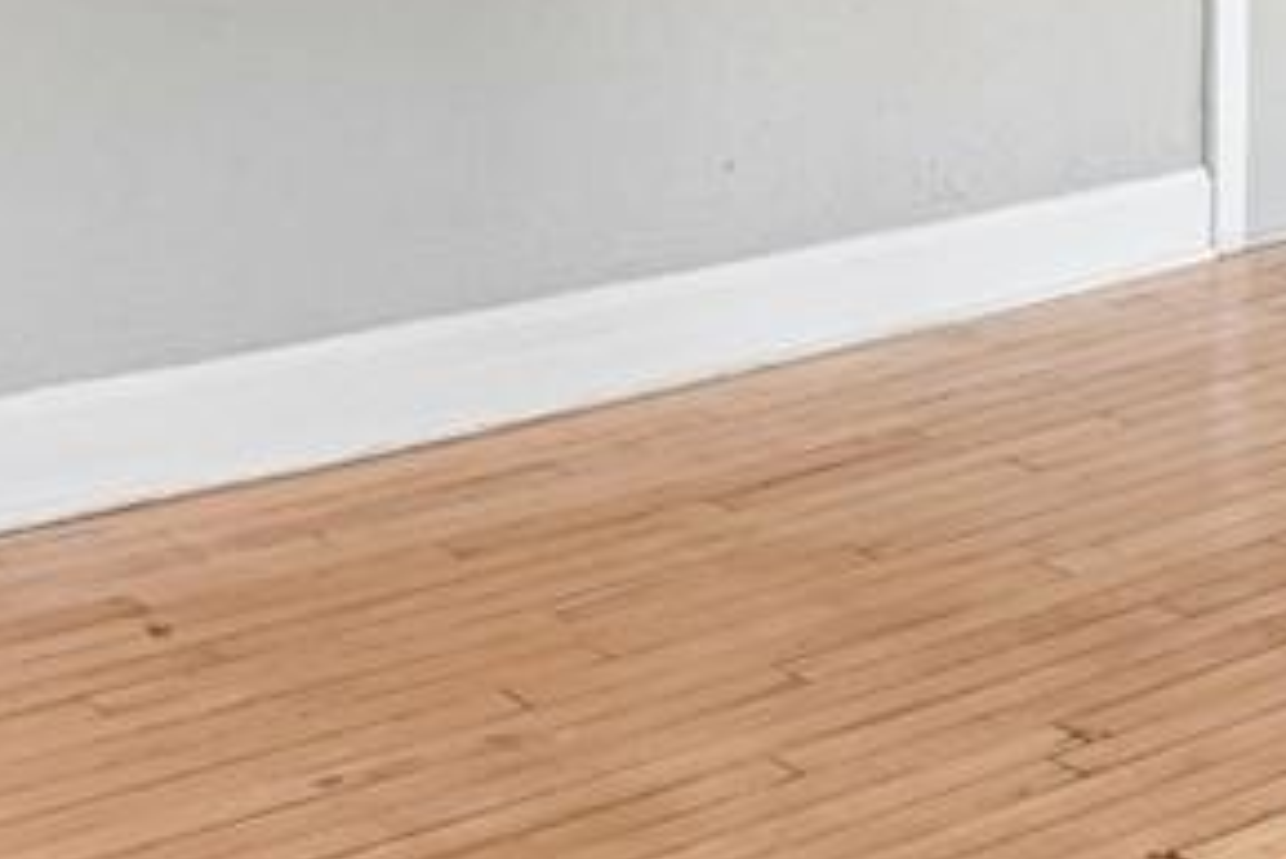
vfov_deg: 15.1
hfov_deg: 23.9
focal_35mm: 83
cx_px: 1126
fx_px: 2966
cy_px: -463
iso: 400
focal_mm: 10
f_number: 8
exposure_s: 1/30
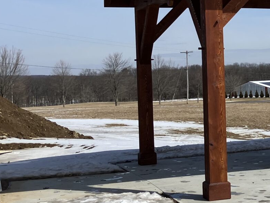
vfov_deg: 16.2
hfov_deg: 20.3
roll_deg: +1.7
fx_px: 710
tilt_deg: +2.3
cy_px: 63
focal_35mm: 91
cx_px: 314
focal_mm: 3.99
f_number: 1.8
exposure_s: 1/3690
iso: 32
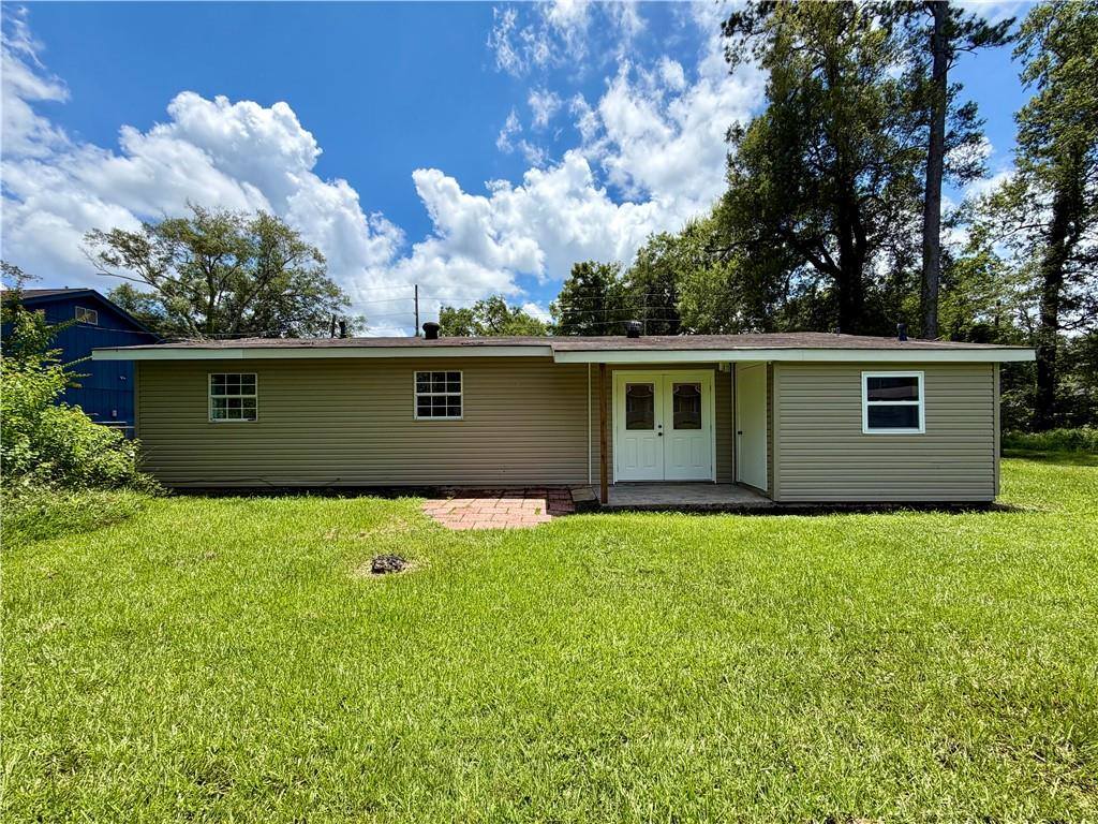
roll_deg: +0.9
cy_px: 412
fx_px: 444
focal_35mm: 14
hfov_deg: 102.1
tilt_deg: +2.1
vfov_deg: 85.7
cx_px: 549
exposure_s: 1/799
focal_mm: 2.22
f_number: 2.2
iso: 20
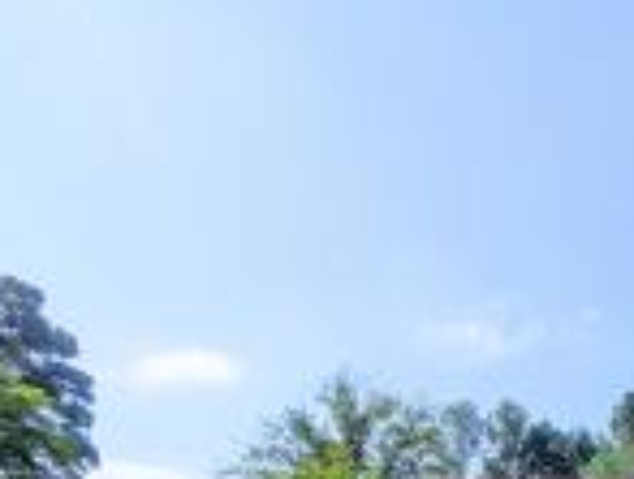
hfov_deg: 40.6
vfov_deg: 30.7
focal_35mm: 38
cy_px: 604
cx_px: 677
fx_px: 698
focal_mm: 1.85
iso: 58
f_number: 2.2
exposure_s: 1/2604
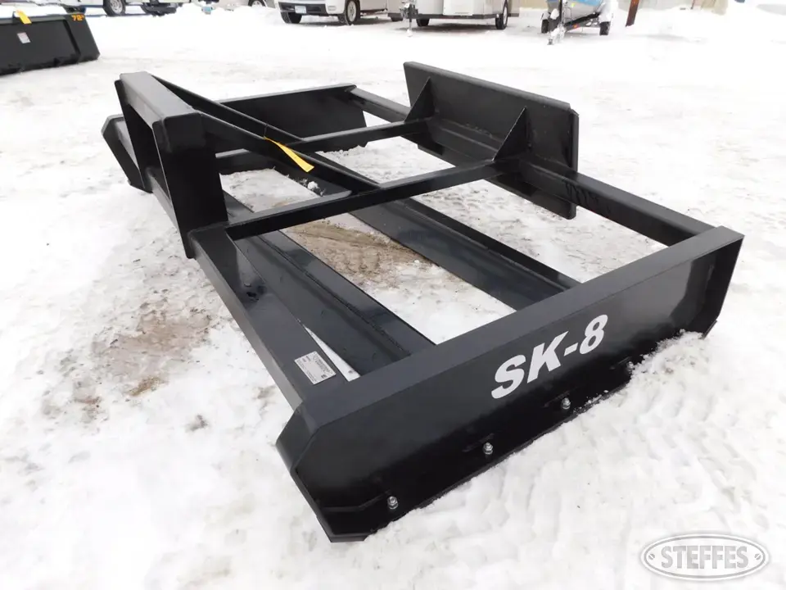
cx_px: 393
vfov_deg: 58.9
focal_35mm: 23
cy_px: 295
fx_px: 522
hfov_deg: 73.9
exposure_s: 1/250
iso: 125
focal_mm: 4
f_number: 3
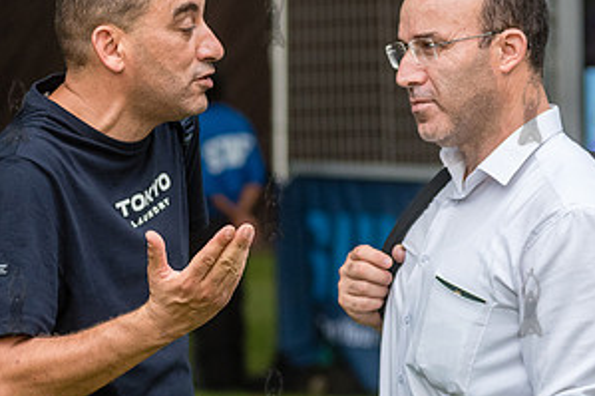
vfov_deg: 5.6
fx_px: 4063
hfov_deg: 8.4
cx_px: 284
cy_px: 260
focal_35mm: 246
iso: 1000
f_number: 3.5
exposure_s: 1/2000
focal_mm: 100
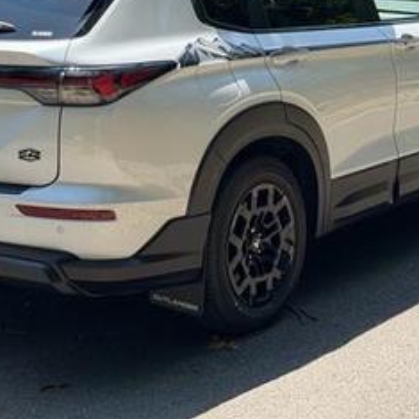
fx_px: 1246
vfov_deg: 18.9
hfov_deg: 19.1
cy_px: 84
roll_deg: +2.9
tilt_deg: -5.3
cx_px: 171
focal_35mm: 91
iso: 100
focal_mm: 6.76
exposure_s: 1/2494
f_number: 1.78
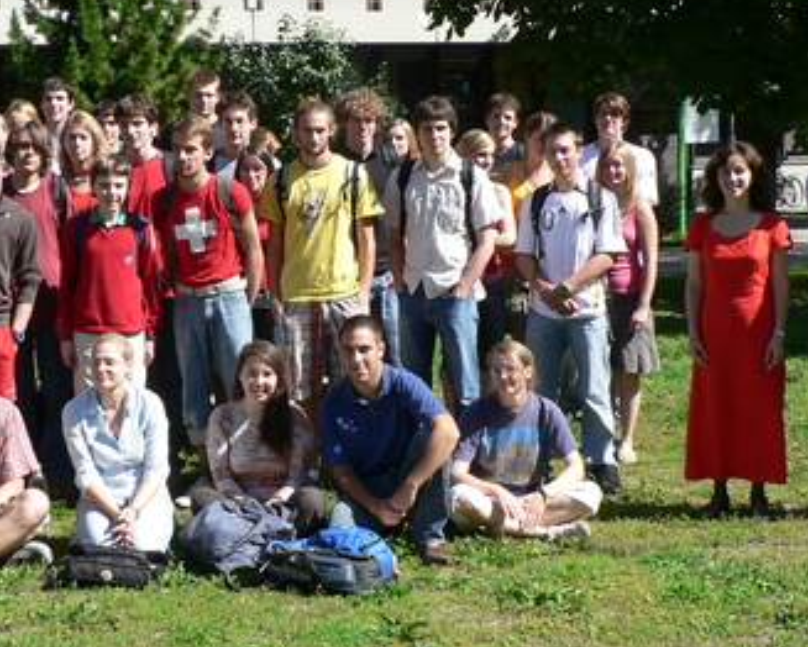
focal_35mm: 70
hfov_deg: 27.0
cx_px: 300
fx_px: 1675
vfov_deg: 21.9
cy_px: 299
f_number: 4
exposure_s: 1/320
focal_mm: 7.4
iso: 80
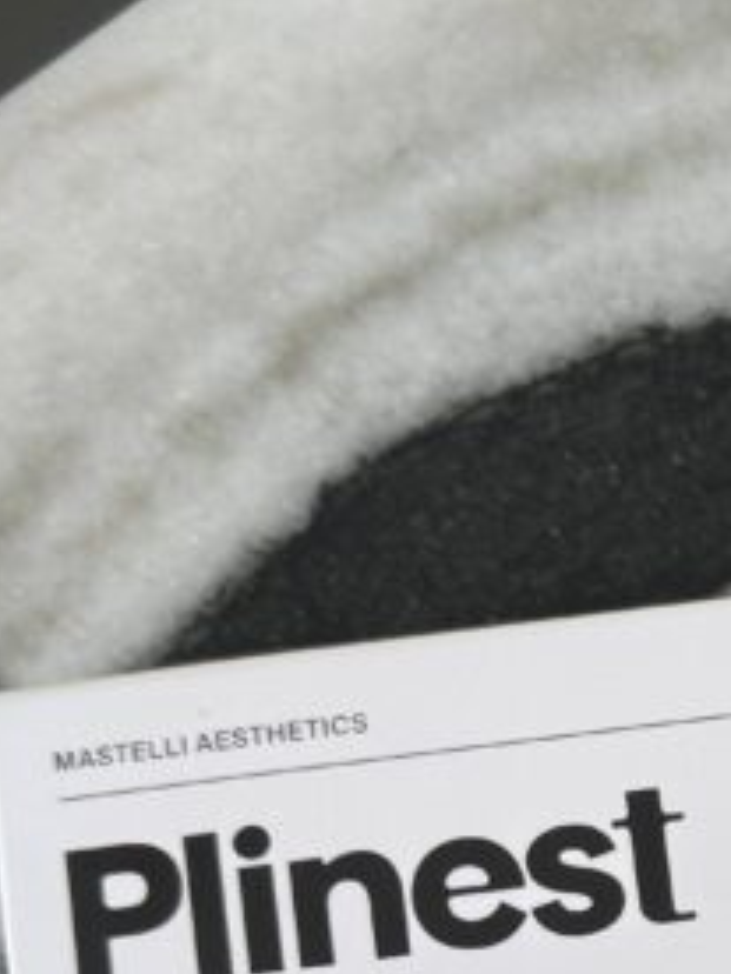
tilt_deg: -85.0
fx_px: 2506
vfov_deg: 20.3
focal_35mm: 89
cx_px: 1102
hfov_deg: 15.3
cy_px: 1232
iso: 80
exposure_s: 1/121
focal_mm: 6.8
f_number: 1.8
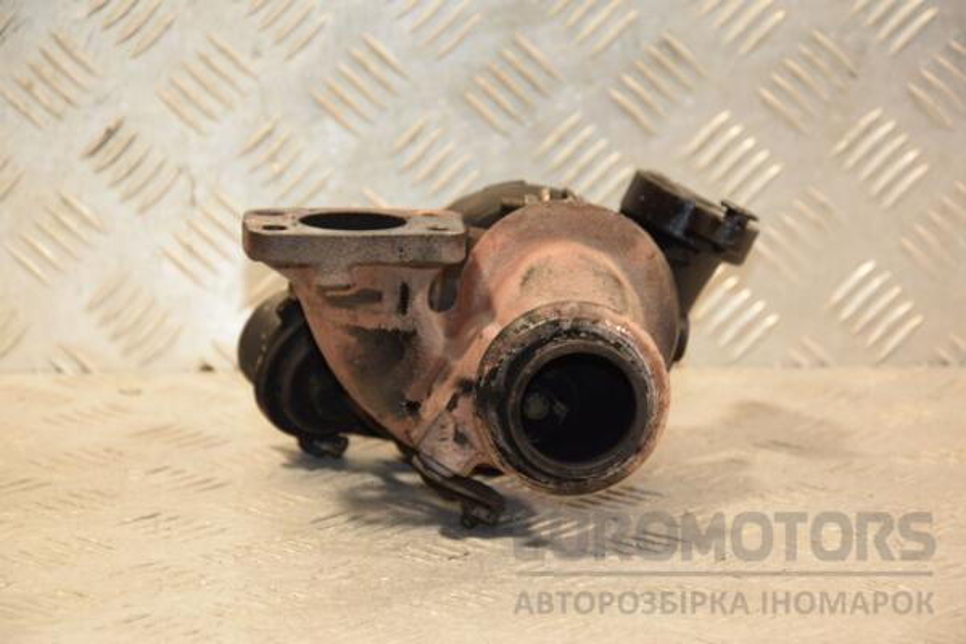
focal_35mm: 120
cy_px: 322
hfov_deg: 17.1
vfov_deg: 11.4
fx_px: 3220
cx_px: 483
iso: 800
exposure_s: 1/125
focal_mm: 80
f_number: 5.3
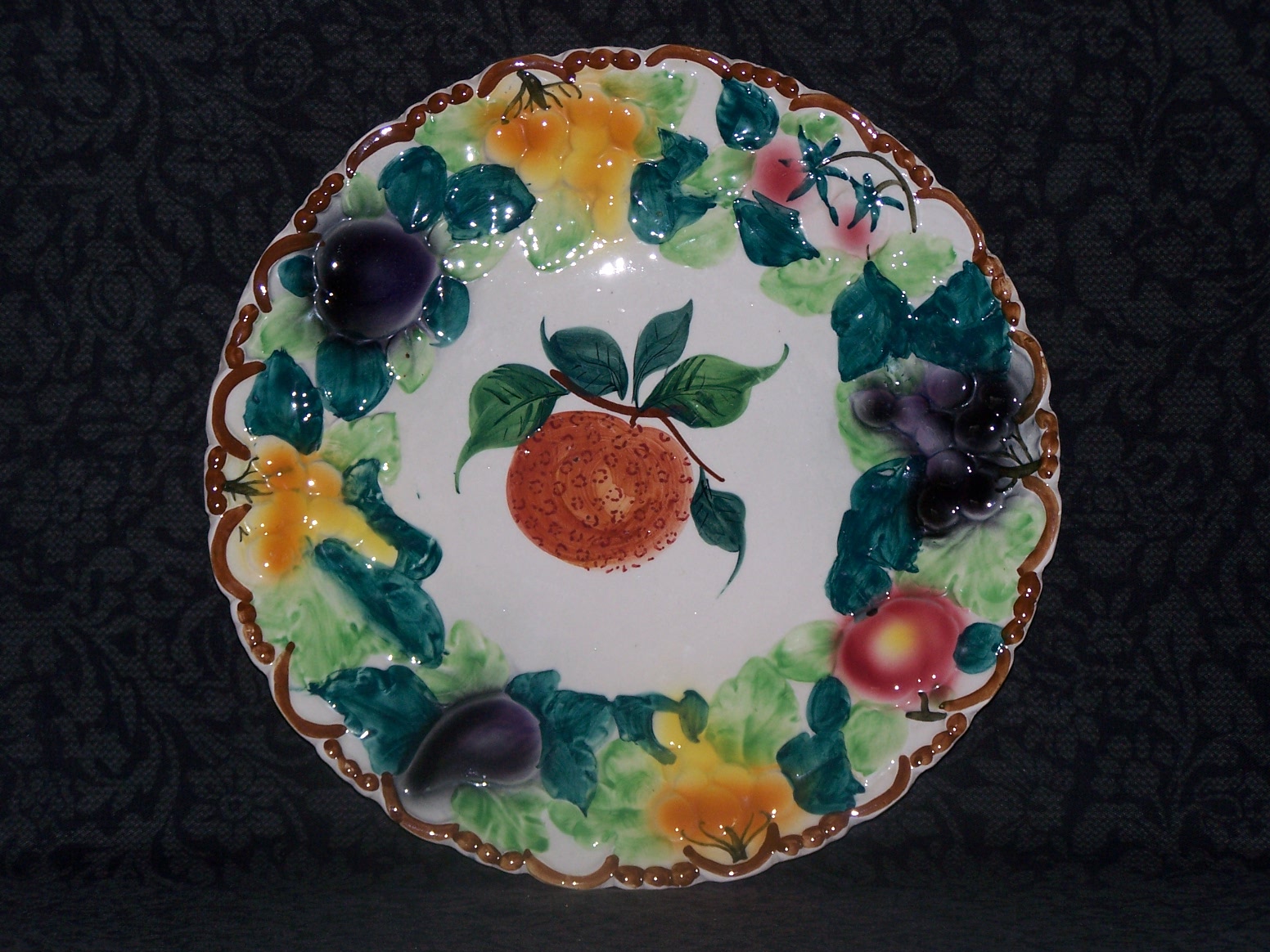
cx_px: 635
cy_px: 476
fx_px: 4293
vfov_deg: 12.7
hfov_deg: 16.8
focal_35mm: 117
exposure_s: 1/90
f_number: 3.2
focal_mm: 19.4
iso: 80
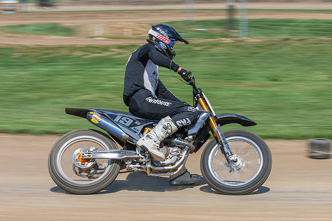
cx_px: 185
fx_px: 1273
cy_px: 123
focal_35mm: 138
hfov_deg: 14.9
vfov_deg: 9.9
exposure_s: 1/160
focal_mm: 78
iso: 100
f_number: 8
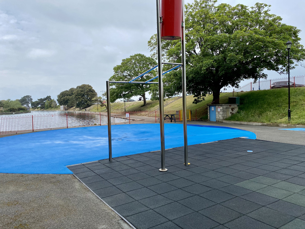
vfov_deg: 53.1
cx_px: 152
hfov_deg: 67.3
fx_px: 229
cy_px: 114
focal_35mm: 26
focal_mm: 4.25
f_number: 1.8
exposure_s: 1/2817
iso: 32
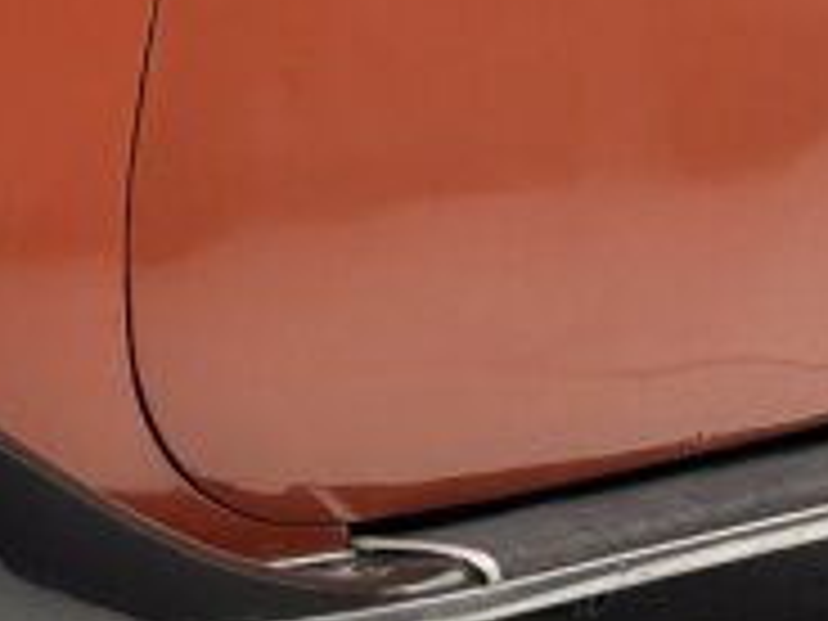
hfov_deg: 4.7
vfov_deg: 3.6
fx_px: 9998
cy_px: 576
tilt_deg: -9.9
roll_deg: -0.1
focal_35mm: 418
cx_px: -513
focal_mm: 15.66
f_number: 2.8
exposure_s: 1/49
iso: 250
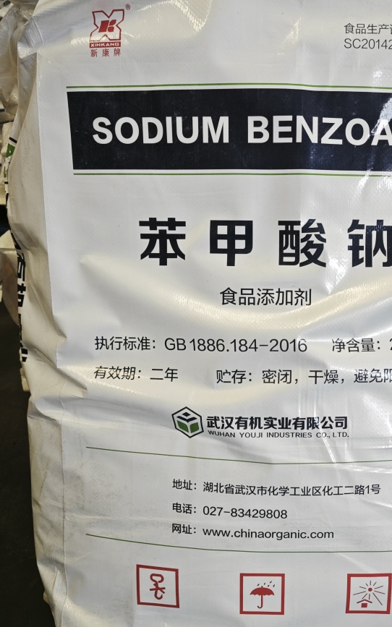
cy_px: 342
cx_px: 273
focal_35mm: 30
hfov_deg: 41.1
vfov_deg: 62.8
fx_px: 513
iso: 50
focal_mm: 5.43
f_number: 1.8
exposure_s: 1/107
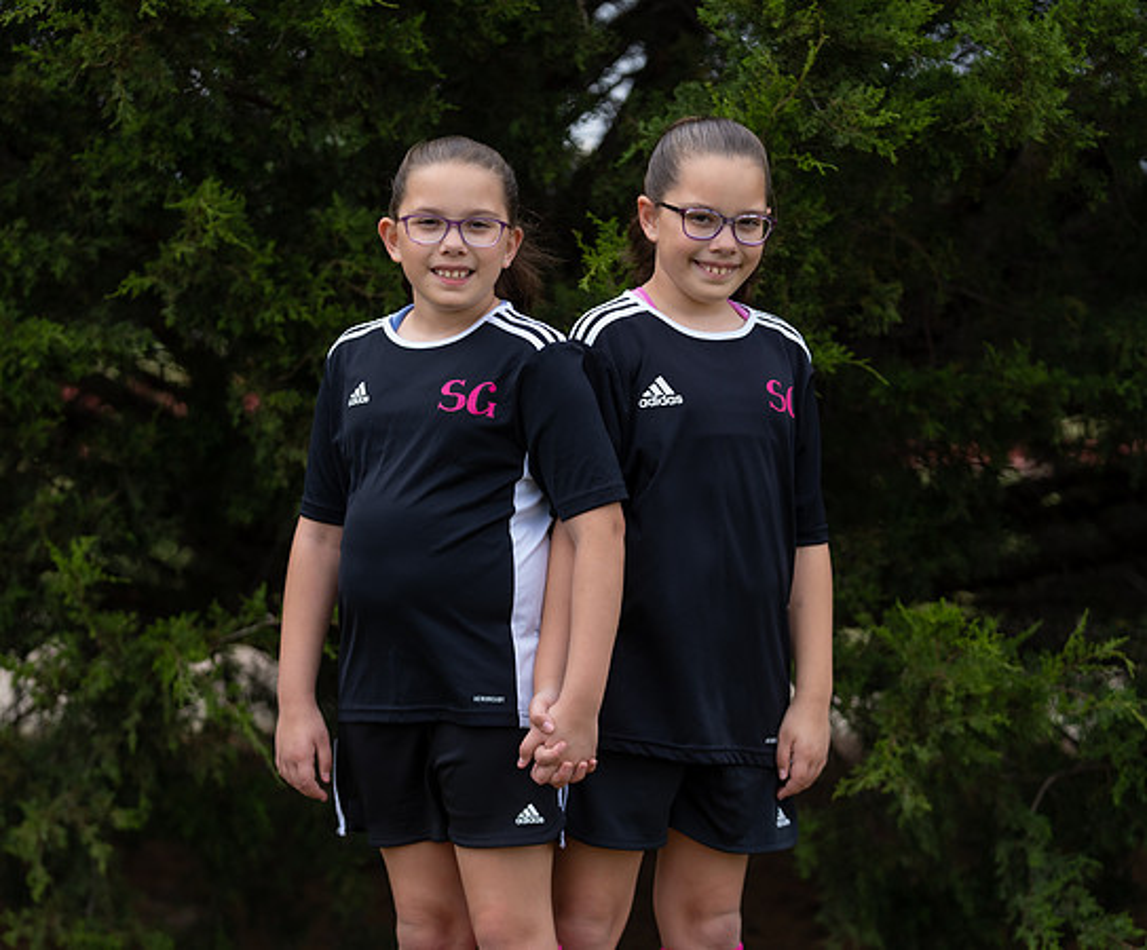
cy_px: 471
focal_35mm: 117
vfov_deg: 13.4
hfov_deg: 16.1
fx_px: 4043
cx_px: 506
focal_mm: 101
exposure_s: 1/320
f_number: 3.2
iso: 64
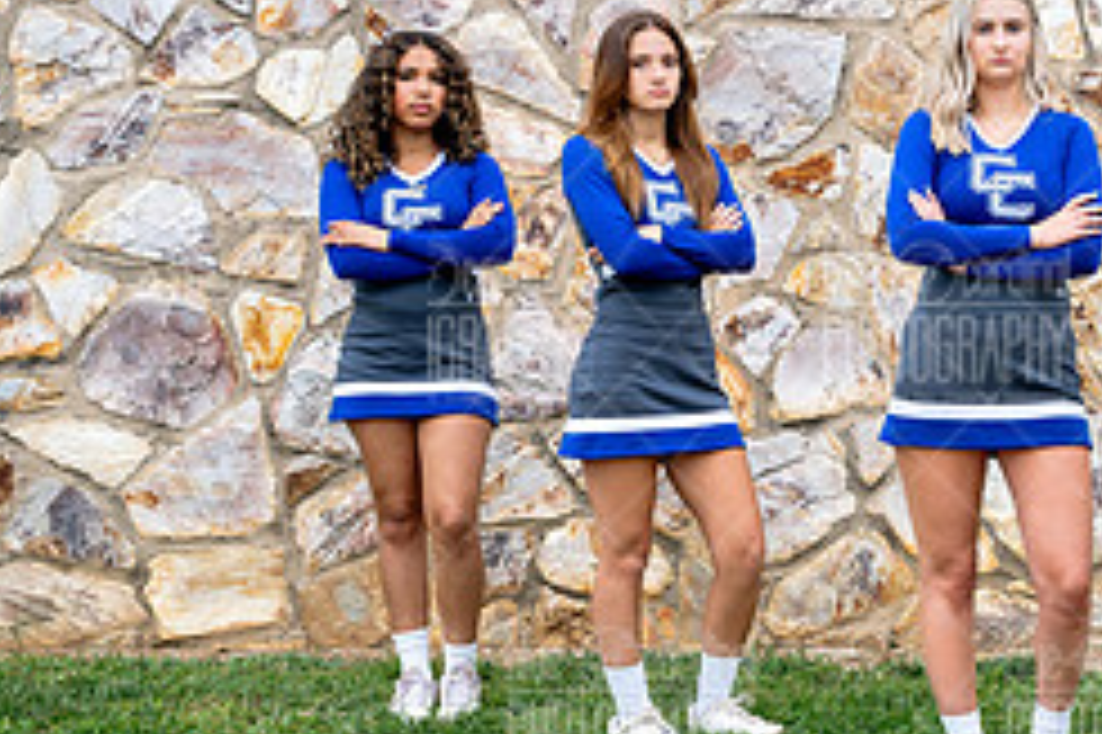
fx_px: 2753
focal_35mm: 90
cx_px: 1300
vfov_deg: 15.2
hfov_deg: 21.2
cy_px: 322
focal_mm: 38
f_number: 6.3
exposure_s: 1/160
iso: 200
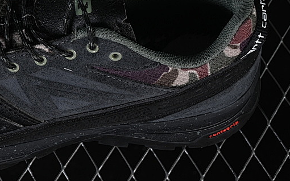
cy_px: -3
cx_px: 32
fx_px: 1280
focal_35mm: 162
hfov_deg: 12.8
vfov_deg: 8.0
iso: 160
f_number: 6.3
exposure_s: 1/50
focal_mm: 50
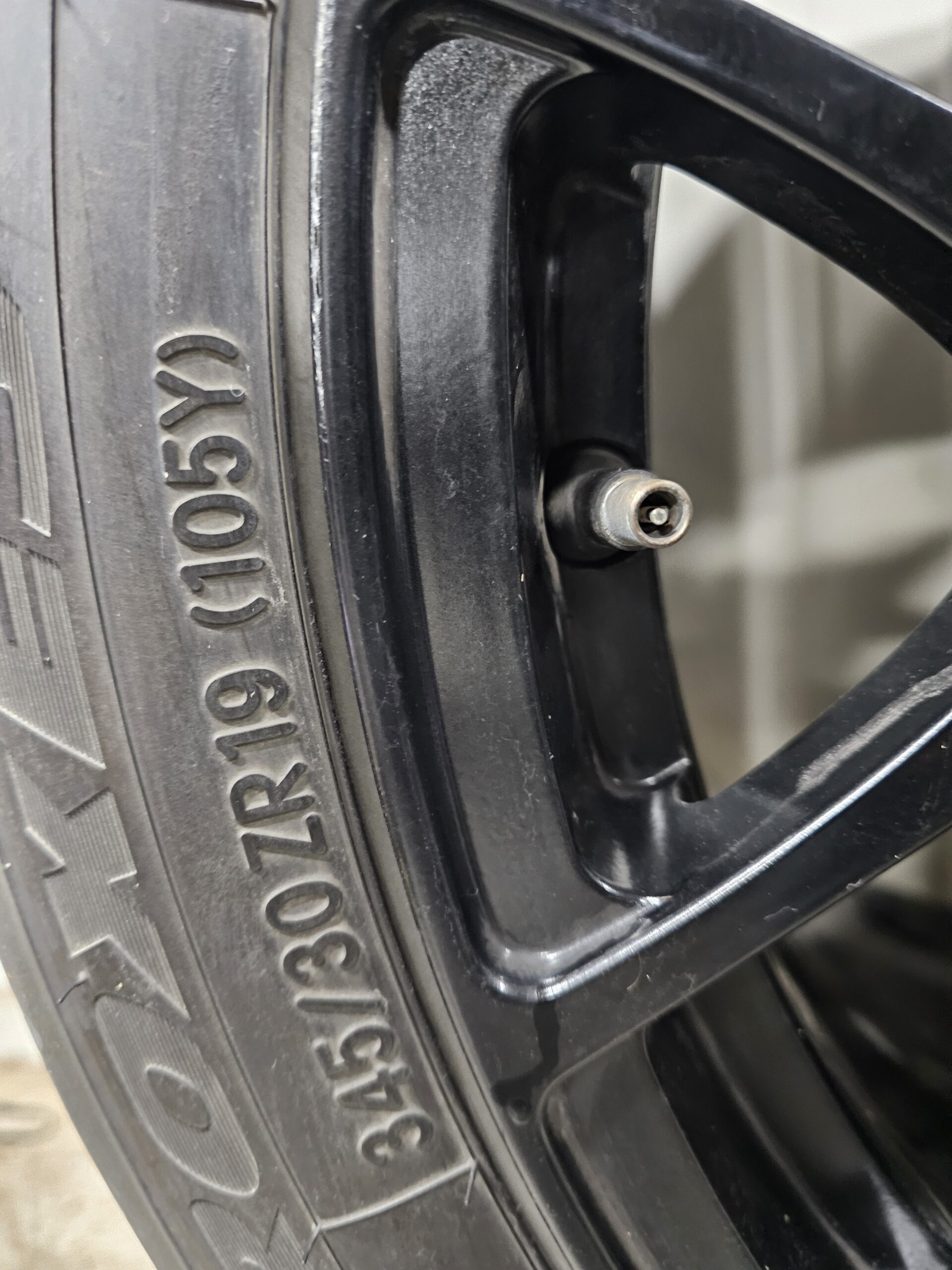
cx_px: 476
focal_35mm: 23
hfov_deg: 58.9
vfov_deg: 73.9
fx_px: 843
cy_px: 635
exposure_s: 1/24
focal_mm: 6.3
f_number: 1.7
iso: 1250
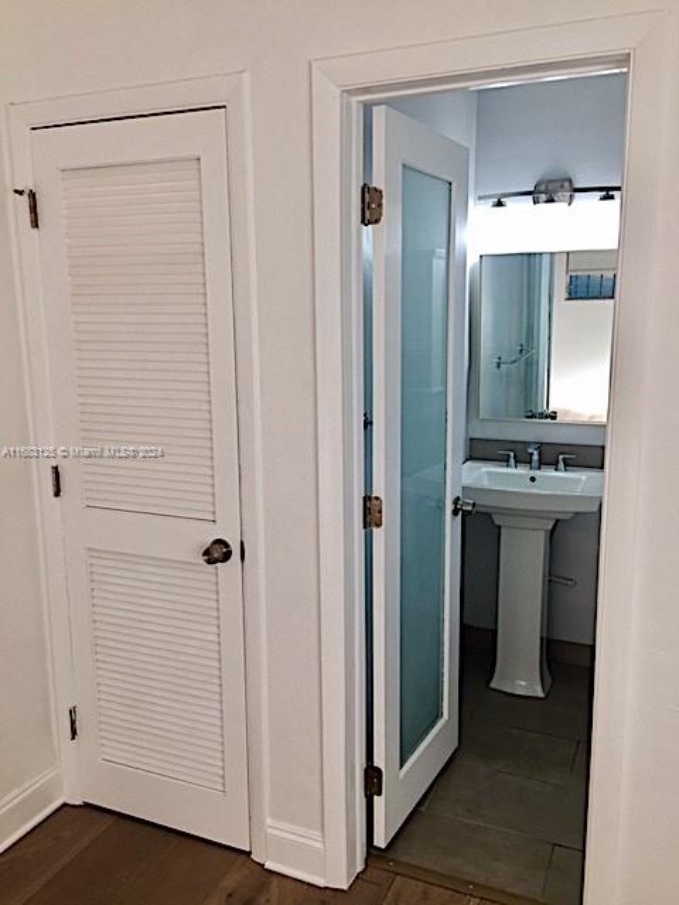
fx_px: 758
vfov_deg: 61.7
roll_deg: +0.8
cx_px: 340
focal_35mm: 29
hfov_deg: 48.2
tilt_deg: -10.3
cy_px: 452
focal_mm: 4.15
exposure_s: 1/60
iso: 32
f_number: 2.2
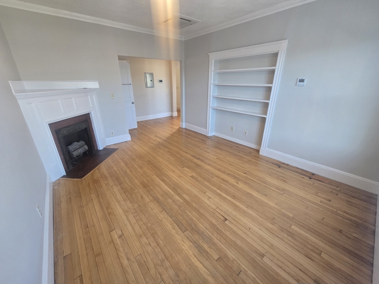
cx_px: 190
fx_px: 142
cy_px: 142
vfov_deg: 89.9
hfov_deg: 106.2
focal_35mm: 13
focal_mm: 2.2
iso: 200
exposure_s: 1/60
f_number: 2.2
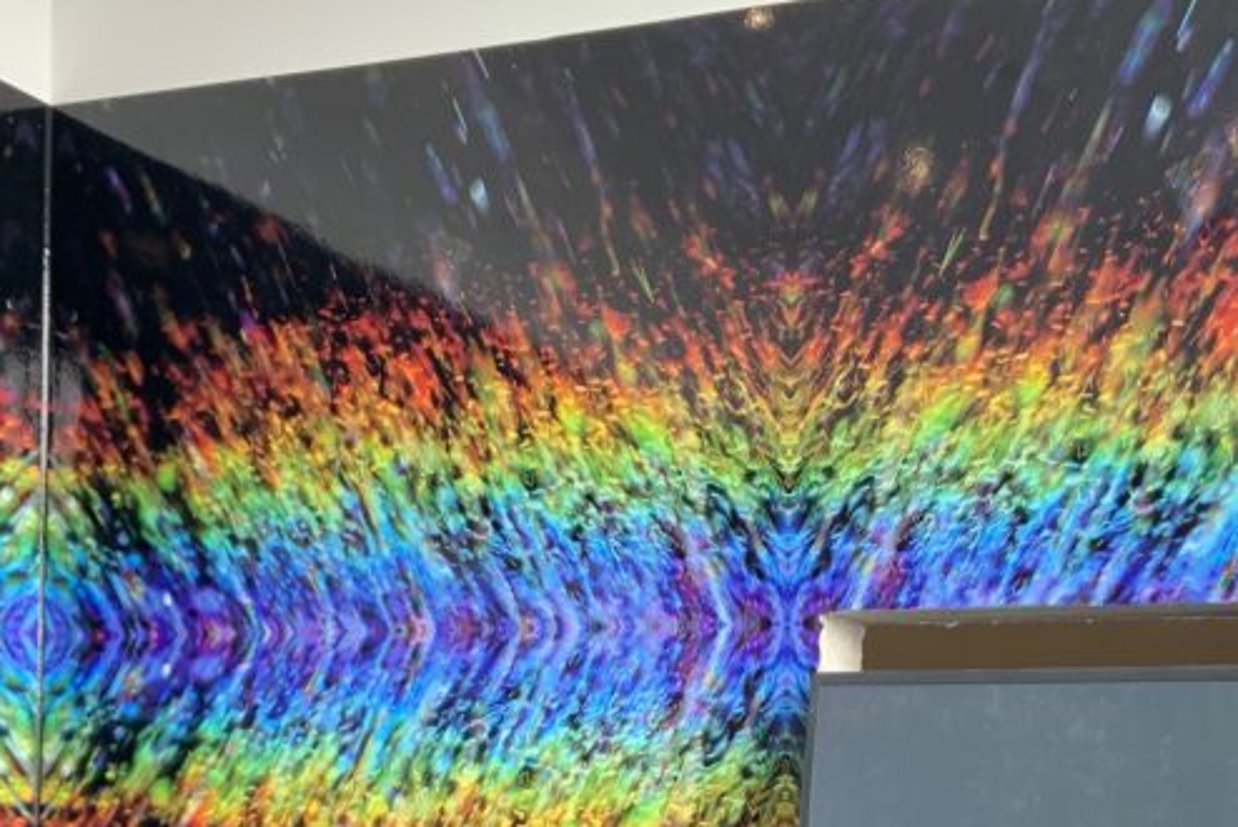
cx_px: 639
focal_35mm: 56
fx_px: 1927
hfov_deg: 35.6
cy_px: 749
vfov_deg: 23.6
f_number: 1.8
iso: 100
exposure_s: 1/88
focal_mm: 4.25
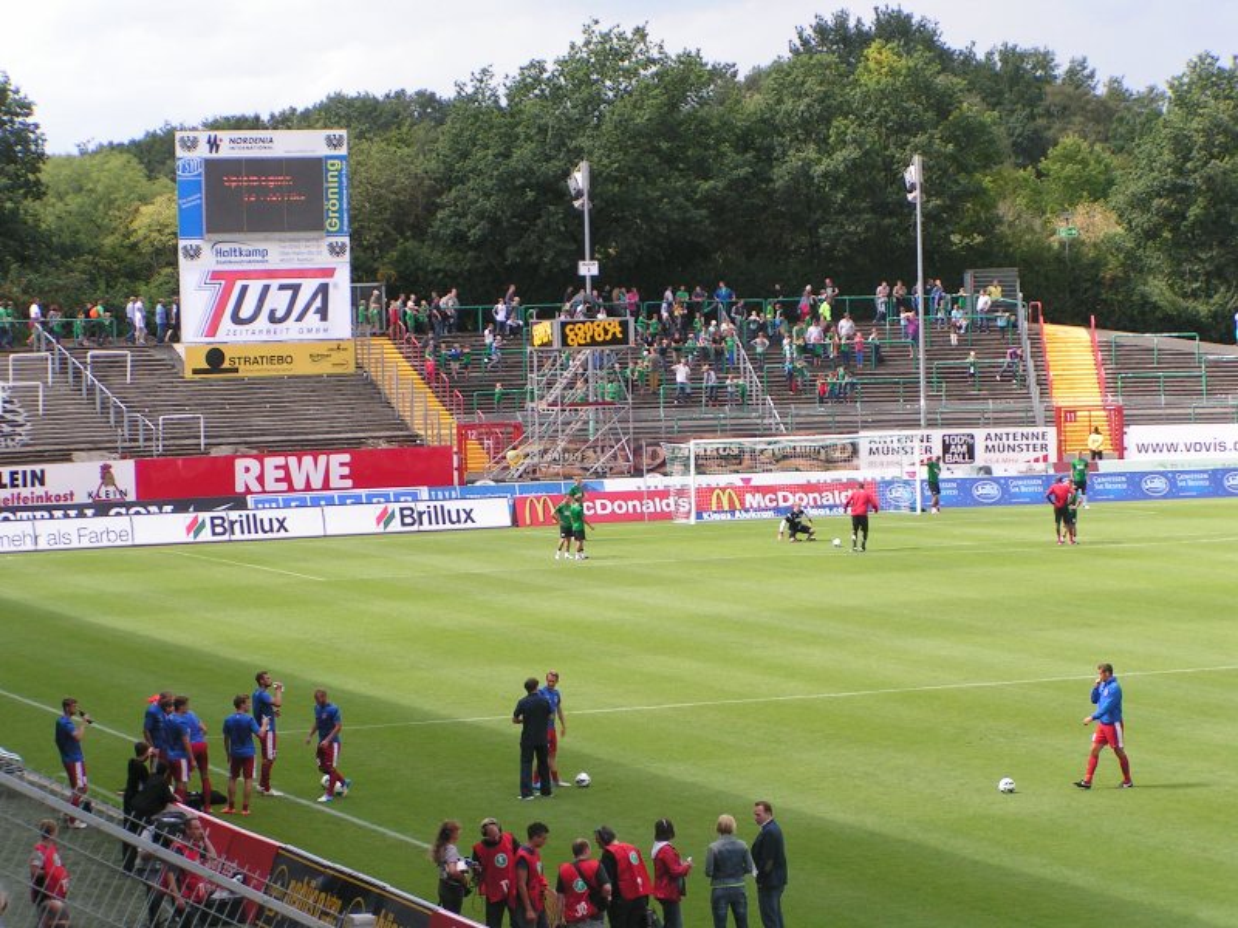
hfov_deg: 15.8
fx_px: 4470
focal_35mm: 125
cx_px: 619
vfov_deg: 11.9
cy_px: 464
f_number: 5.6
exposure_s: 1/200
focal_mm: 19.1
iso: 50
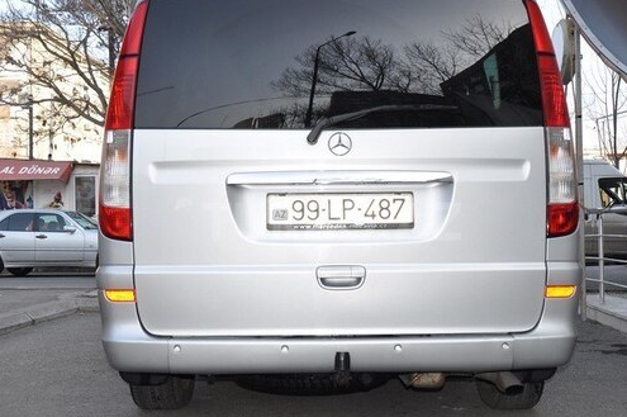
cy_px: 222
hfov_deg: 44.5
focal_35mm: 44
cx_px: 332
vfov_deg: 30.4
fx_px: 766
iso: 200
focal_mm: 22
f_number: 7.1
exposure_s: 1/200
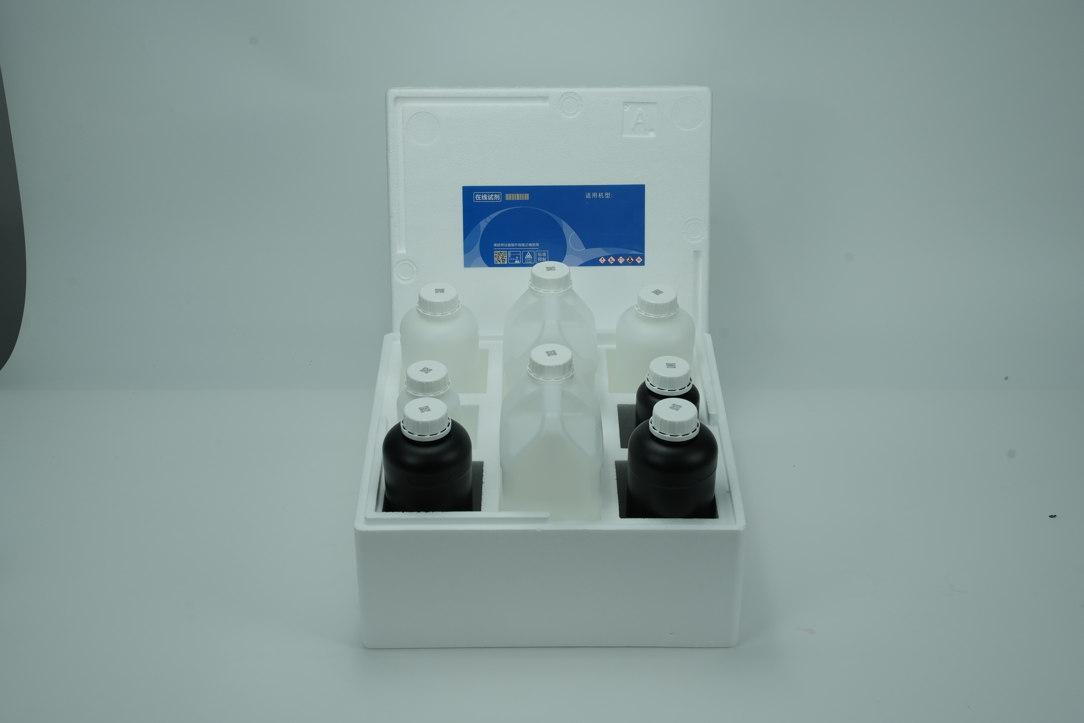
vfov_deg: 25.5
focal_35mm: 53
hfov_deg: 37.5
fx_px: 1596
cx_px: 542
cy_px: 362
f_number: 9
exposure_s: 1/160
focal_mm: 53
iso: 500
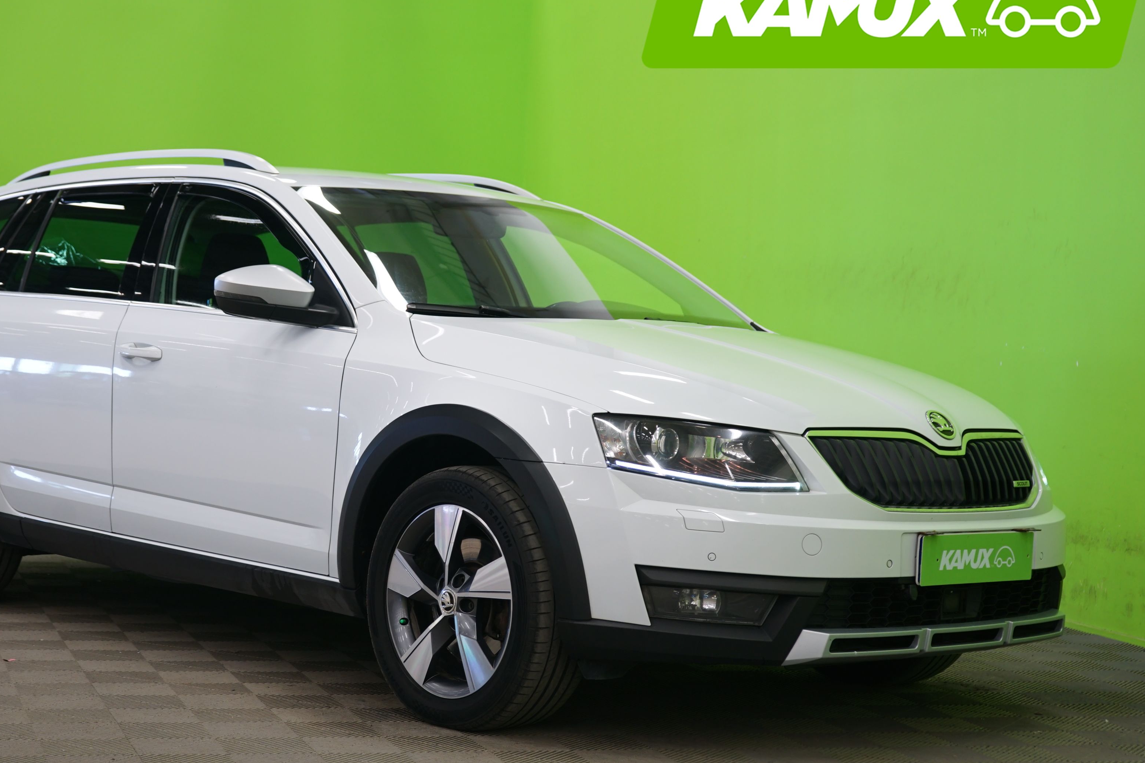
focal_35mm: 66
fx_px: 2099
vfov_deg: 20.6
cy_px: 381
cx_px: 459
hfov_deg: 30.4
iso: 400
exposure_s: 1/10
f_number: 5
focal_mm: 52
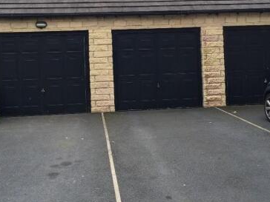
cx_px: 129
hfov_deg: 39.6
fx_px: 374
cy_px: 65
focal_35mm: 48
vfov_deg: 30.0
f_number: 2.2
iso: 40
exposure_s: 1/120
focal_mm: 4.12
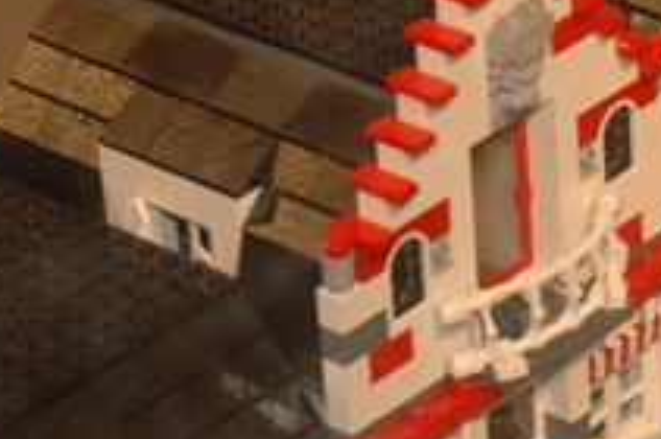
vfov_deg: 6.0
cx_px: 705
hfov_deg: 9.0
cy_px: 354
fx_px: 4180
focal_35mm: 228
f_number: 4.5
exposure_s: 1/160
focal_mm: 40
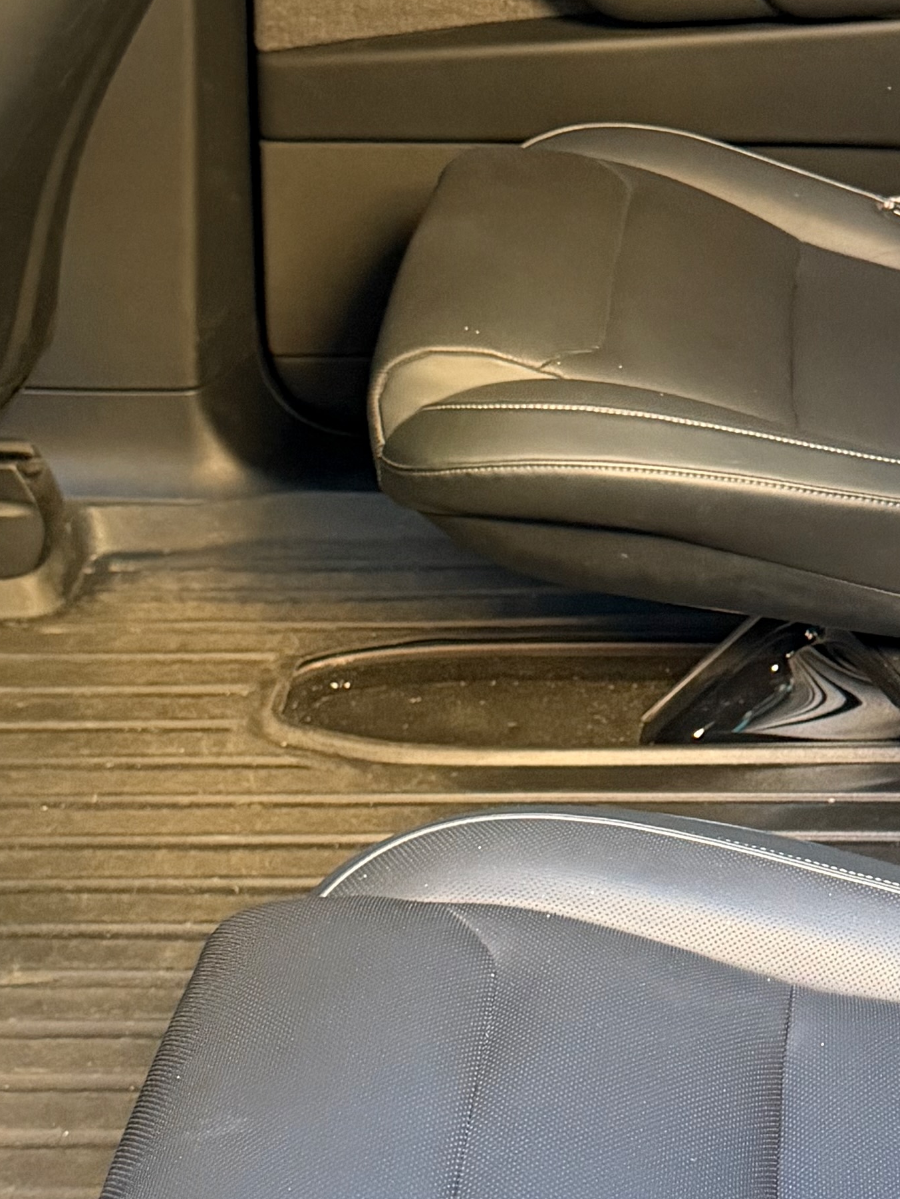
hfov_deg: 18.9
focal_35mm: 76
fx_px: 2635
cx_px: 884
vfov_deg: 25.7
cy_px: 580
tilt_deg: -28.2
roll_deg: -1.1
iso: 800
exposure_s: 1/52
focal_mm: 6.76
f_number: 1.78
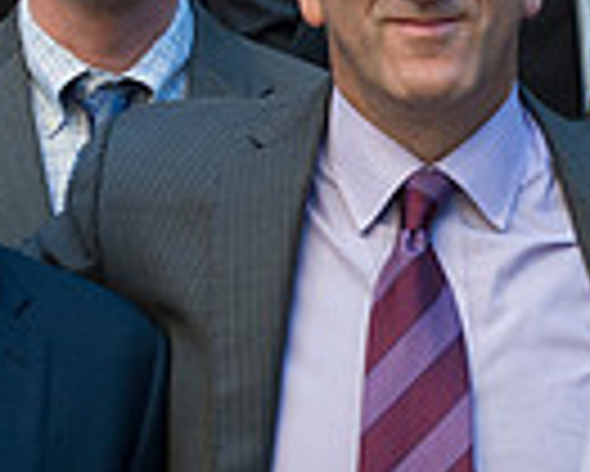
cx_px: 334
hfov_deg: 7.6
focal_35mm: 254
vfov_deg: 6.1
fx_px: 4439
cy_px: -22
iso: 800
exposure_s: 1/100
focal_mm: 44
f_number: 8
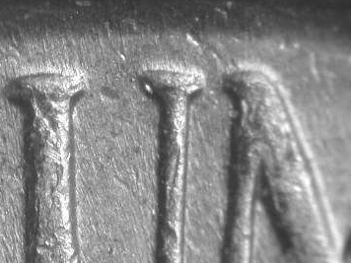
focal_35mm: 239
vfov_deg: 6.2
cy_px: 200
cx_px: 146
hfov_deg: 8.3
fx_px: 2423
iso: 100
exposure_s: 1/7
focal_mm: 27.5
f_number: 4.6
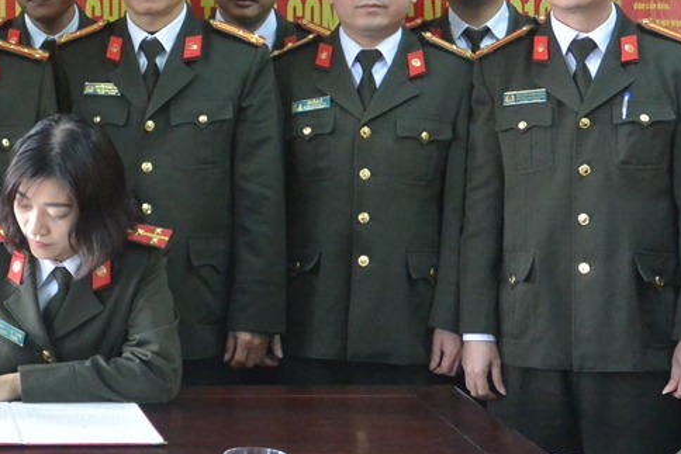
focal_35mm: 74
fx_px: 1400
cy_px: 105
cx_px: 56
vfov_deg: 18.3
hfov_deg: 26.3
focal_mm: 13.1
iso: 1100
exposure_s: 1/30
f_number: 4
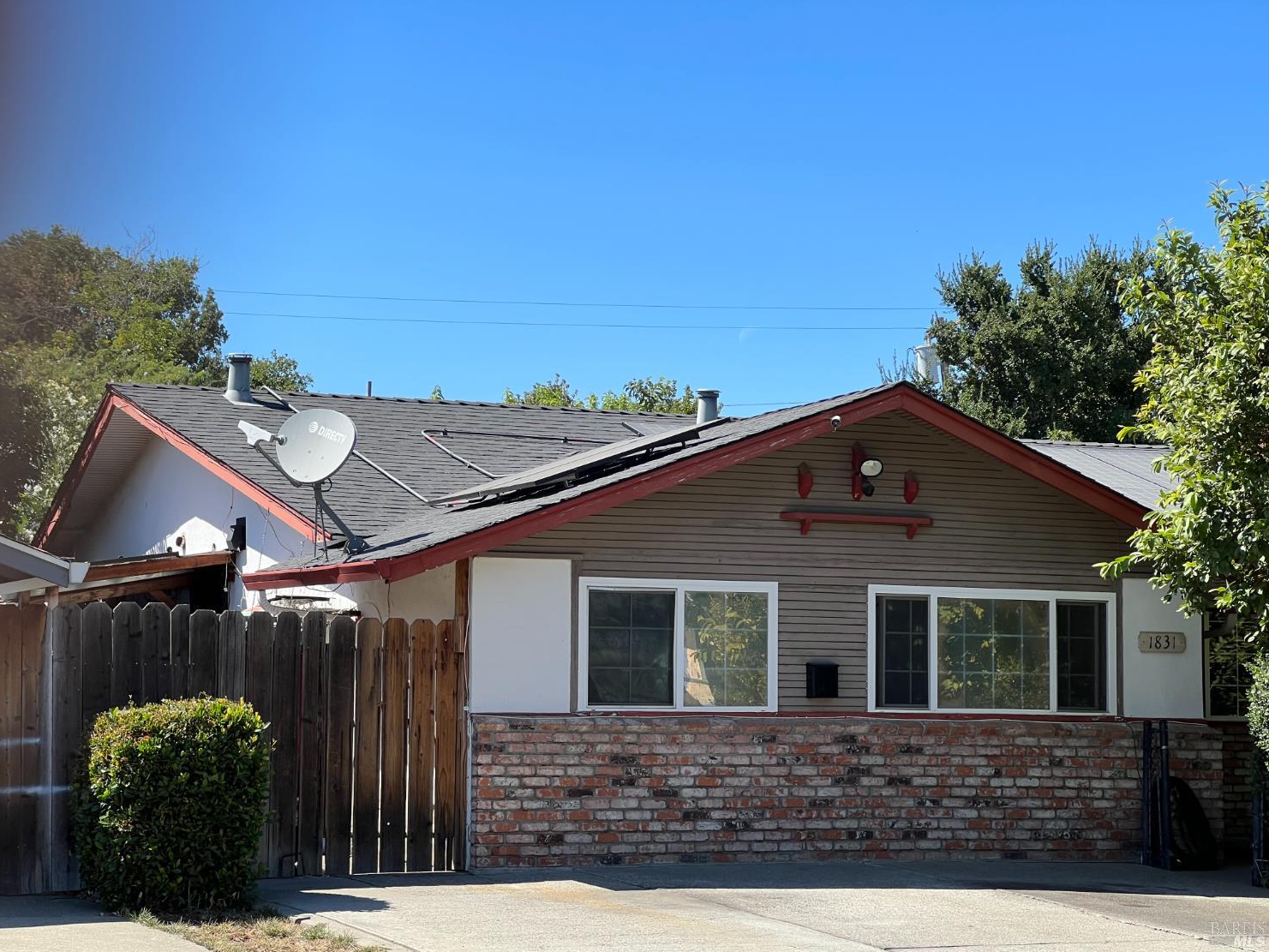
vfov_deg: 18.9
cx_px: 637
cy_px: 477
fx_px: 2860
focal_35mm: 78
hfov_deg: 25.0
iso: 32
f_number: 2.8
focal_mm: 9
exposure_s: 1/497
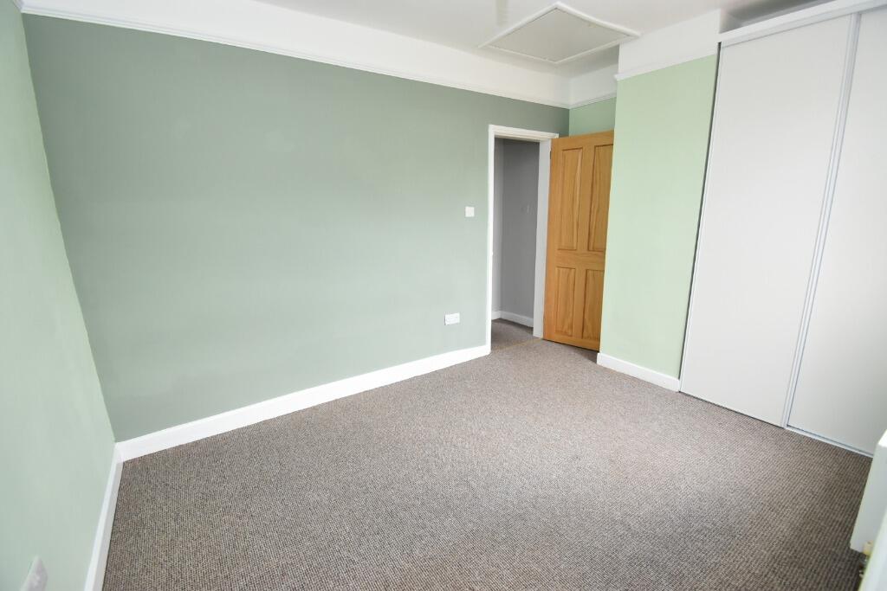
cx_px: 444
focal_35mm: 15
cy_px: 296
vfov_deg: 77.3
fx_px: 370
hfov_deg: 100.4
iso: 1000
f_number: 4.5
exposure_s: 1/60
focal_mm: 10
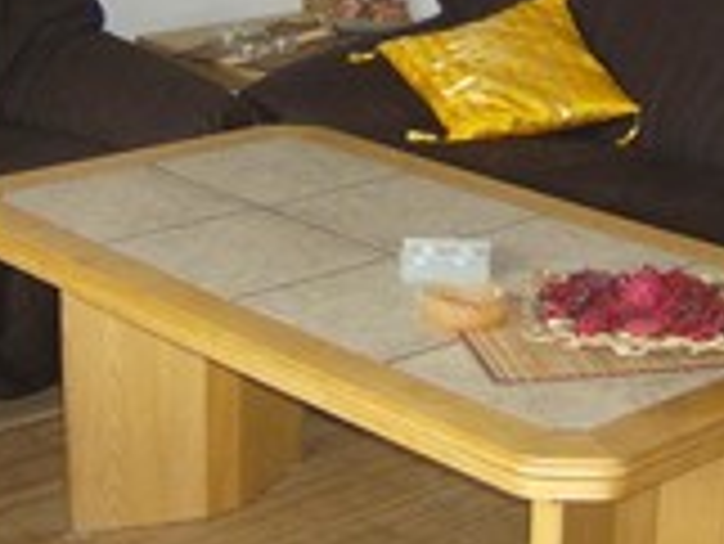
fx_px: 1863
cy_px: -31
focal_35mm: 89
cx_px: 409
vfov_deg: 16.2
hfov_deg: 22.0
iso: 200
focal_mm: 6
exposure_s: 1/60
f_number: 2.8
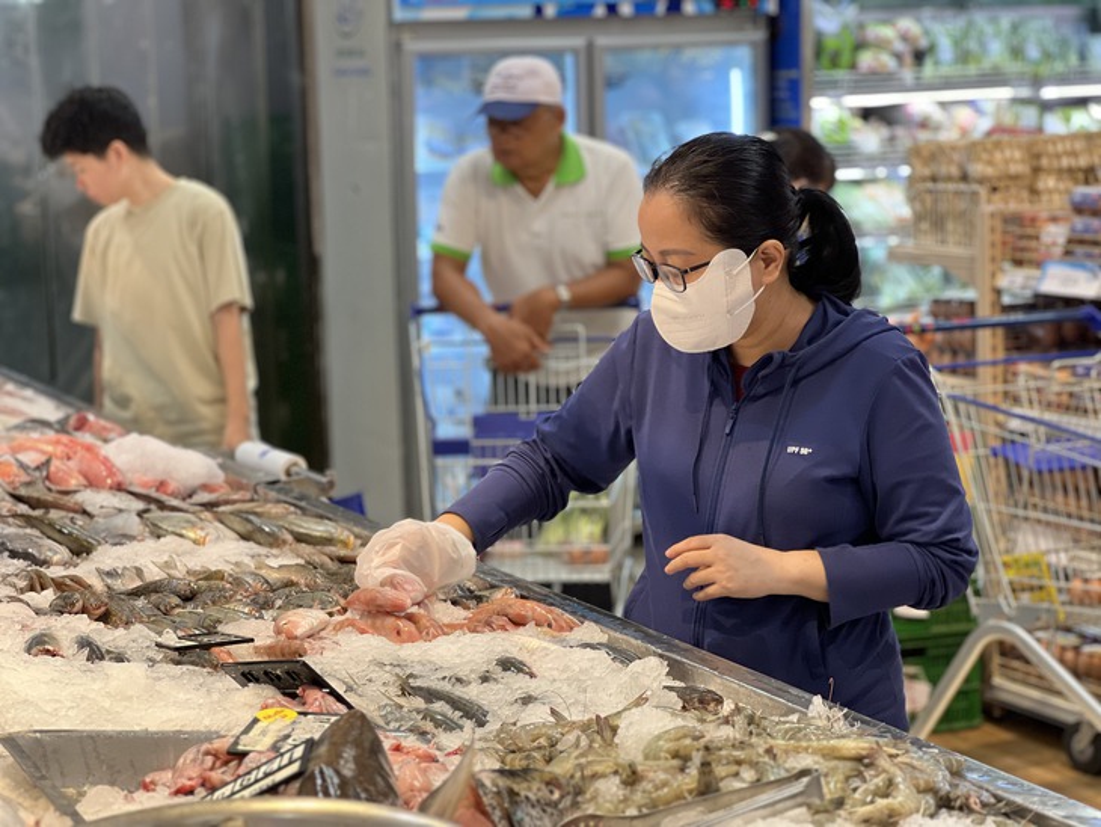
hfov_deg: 25.3
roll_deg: +2.0
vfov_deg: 19.1
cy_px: 414
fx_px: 2450
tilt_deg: -7.6
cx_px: 550
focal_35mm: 77
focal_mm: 9
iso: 160
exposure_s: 1/50
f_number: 2.8
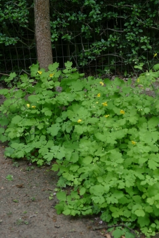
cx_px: 80
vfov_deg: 27.0
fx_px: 496
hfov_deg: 18.2
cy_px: 119
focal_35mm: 75
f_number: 3.7
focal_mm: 27.23
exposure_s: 1/80
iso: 250
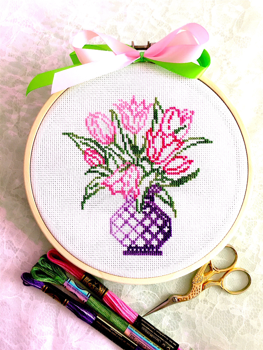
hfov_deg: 48.2
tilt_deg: -82.1
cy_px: 175
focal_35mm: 29
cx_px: 132
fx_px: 294
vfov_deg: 61.7
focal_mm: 4.15
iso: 125
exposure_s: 1/33
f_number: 2.2
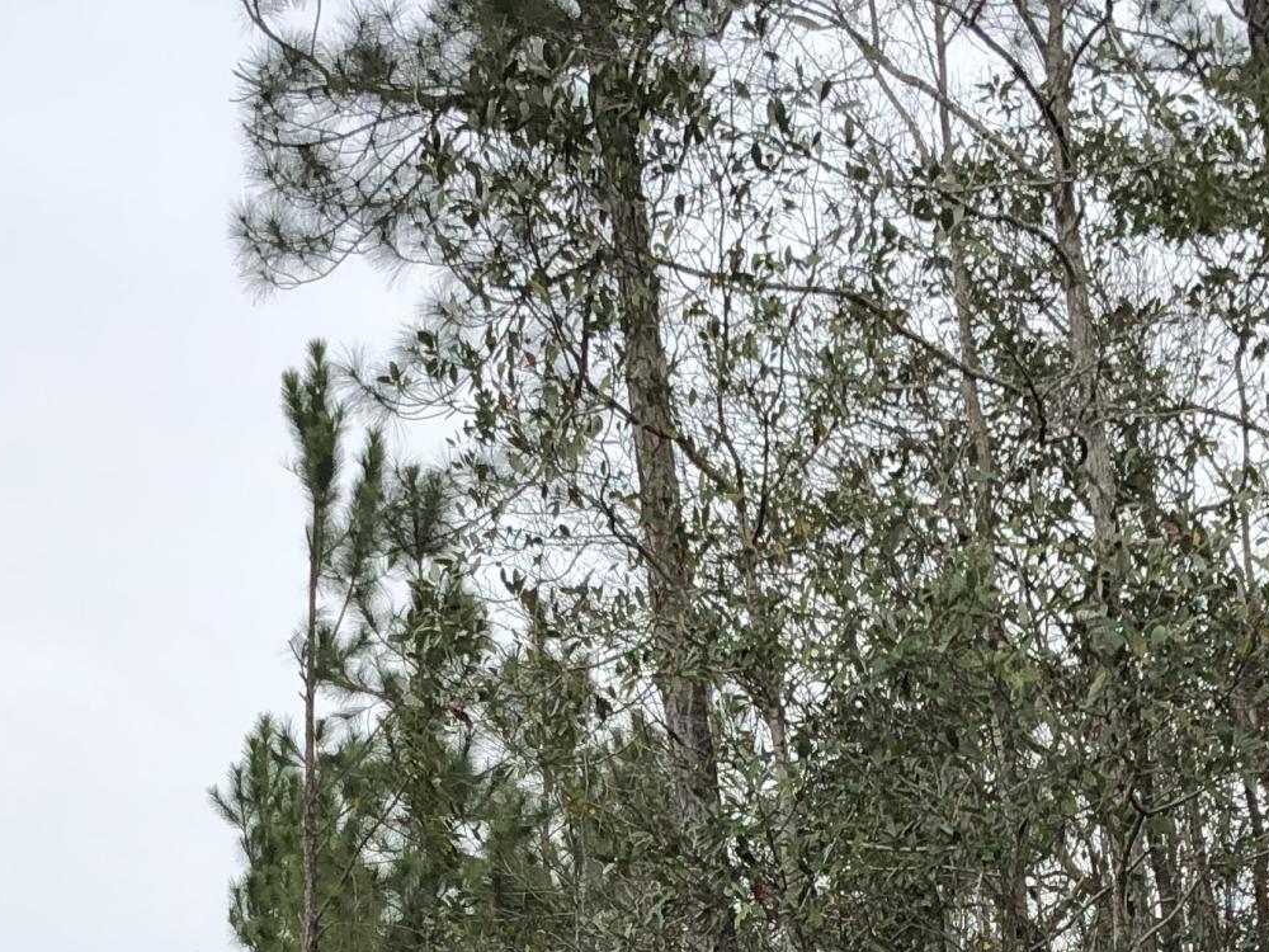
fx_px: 3079
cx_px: 367
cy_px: 1144
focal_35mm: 84
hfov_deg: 23.1
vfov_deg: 16.8
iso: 20
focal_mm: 3.99
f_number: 1.8
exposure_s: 1/1263
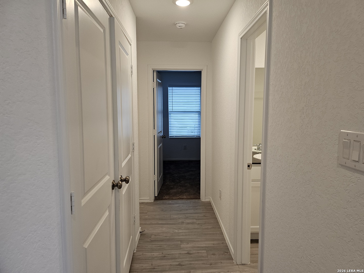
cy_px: 136
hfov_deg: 71.6
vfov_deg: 56.8
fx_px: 252
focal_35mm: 24
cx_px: 182
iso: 160
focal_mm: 5
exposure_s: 1/120
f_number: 1.8
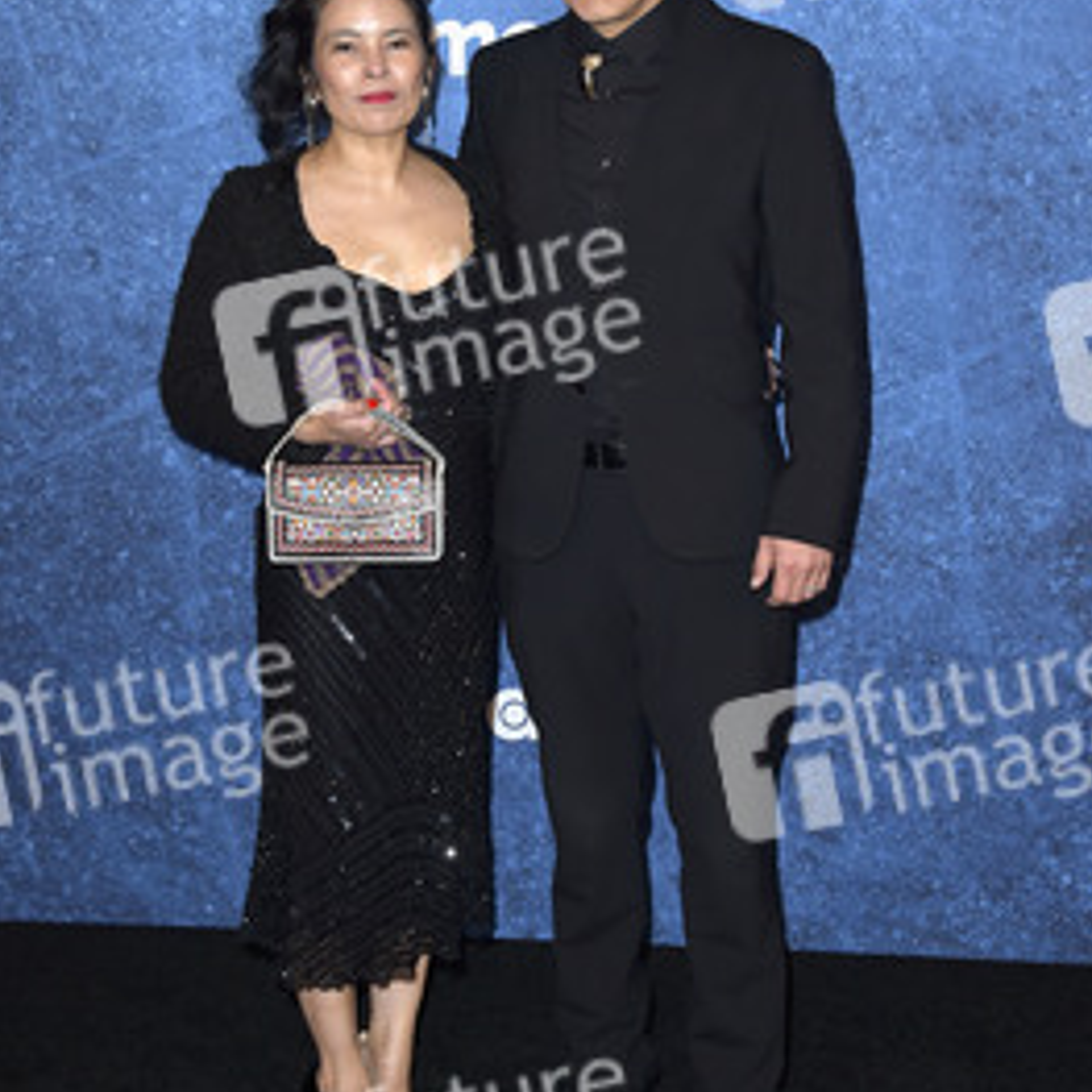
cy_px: 536
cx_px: 550
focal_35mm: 62
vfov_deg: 27.7
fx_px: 2213
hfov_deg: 27.7
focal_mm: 48
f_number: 6.3
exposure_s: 1/250
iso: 320
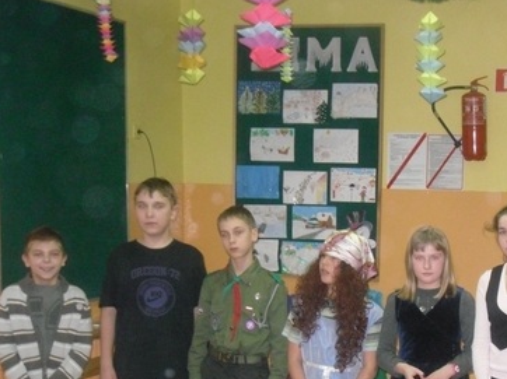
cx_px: 433
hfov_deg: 20.1
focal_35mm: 96
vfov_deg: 15.3
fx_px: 1405
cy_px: 322
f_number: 3.8
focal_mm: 7.88
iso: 800
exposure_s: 1/51
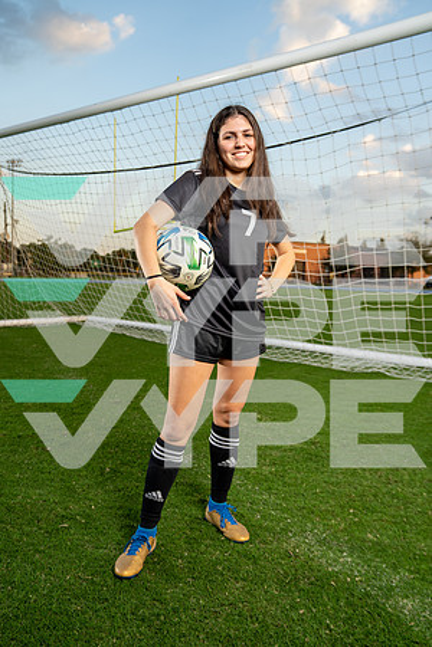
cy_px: 324
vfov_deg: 63.7
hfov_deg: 45.0
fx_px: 522
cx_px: 216
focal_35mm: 29
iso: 160
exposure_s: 1/250
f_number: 4
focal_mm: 29
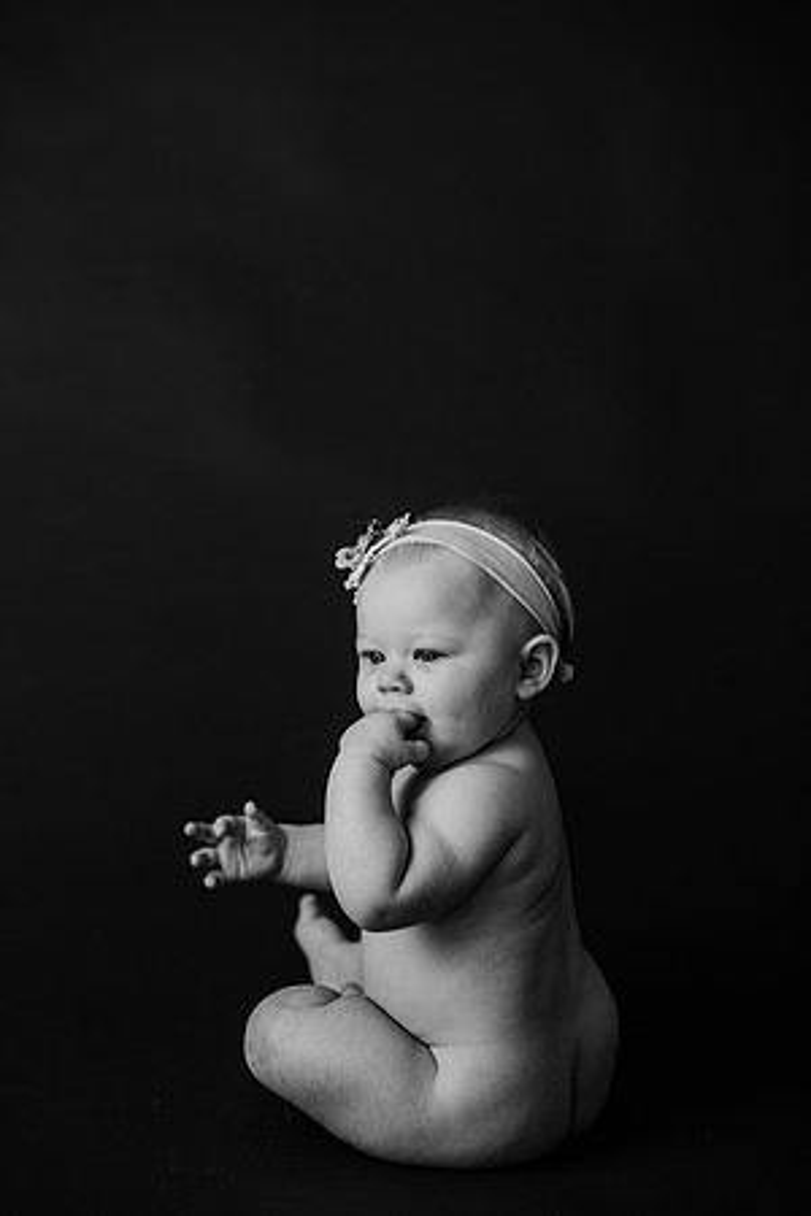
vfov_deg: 23.9
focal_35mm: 85
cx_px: 406
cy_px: 608
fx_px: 2872
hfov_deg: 16.1
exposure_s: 1/160
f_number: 2.8
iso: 100
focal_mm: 85
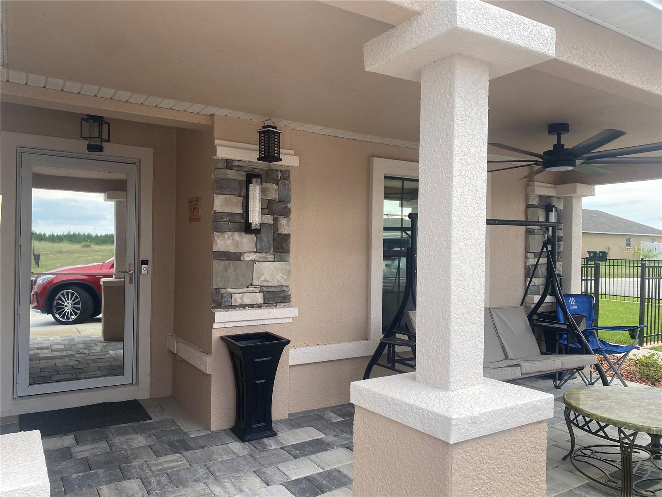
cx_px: 331
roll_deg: -1.5
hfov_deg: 67.3
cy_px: 248
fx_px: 497
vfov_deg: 53.1
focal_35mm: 26
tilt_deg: -1.5
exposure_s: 1/279
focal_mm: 4.25
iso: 32
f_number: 1.8
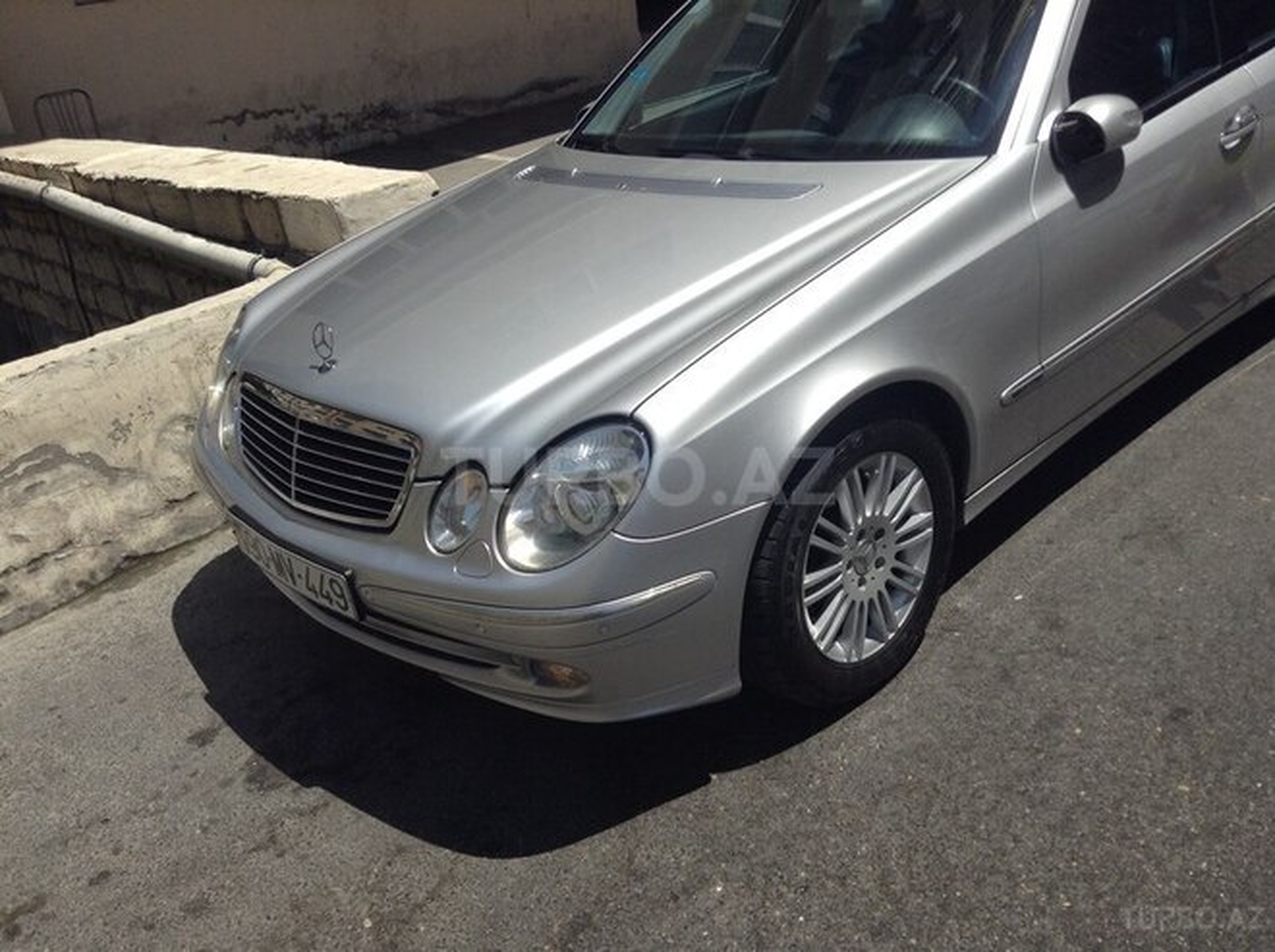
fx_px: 1214
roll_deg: +8.3
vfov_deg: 42.8
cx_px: 638
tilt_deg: -27.1
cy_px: 476
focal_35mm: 33
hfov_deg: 55.4
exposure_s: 1/1412
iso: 25
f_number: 2.4
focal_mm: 3.3
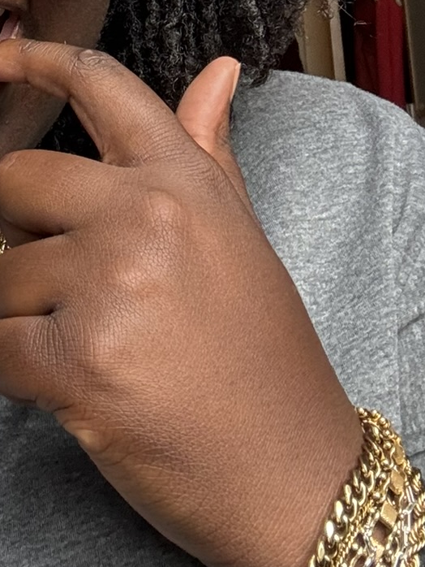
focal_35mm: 88
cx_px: -52
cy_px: -145
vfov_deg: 20.5
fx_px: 1440
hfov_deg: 16.3
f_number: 1.9
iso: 160
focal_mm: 2.69
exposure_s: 1/60
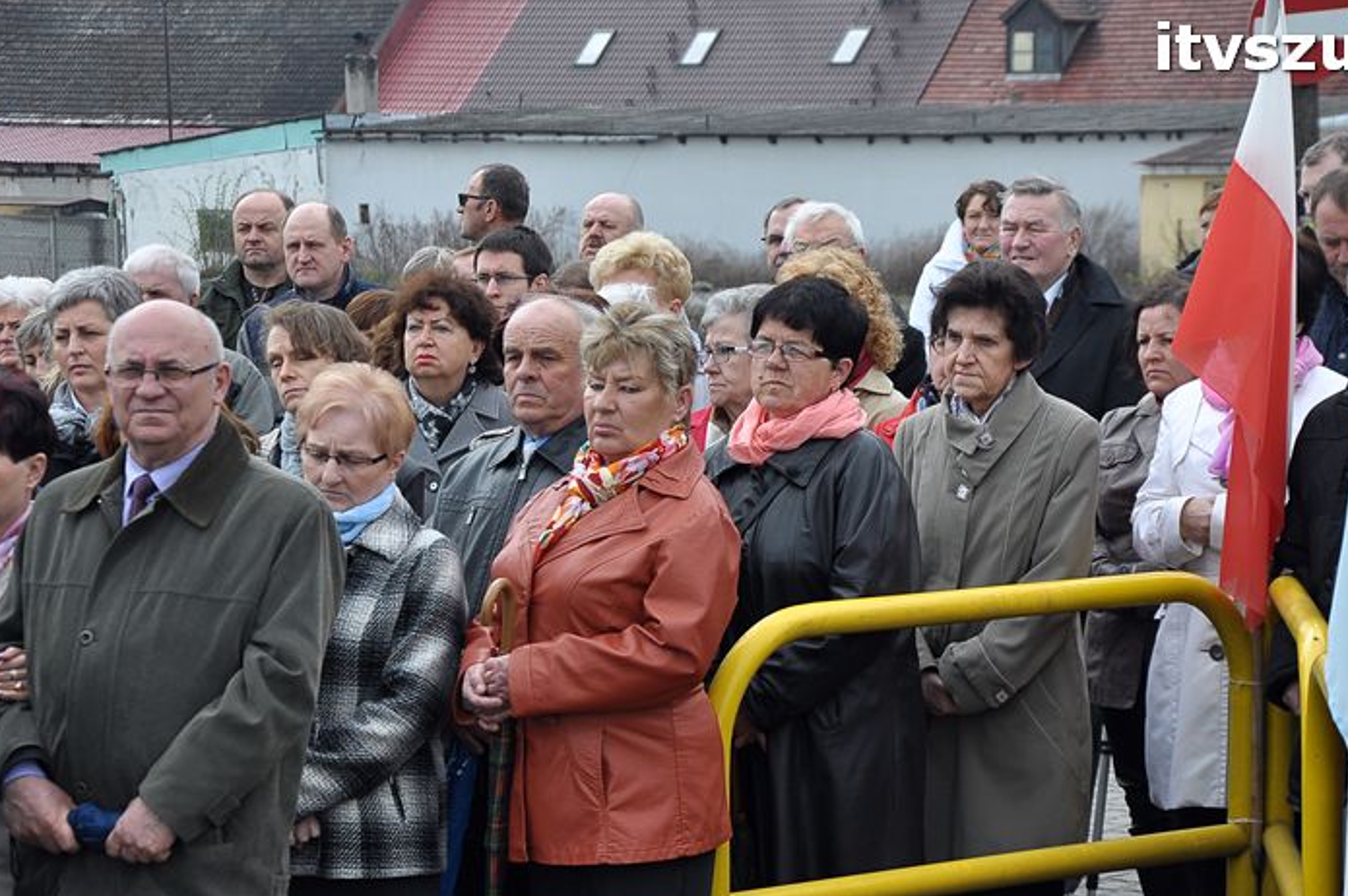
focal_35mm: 121
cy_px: 536
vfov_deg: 11.3
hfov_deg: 16.9
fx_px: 4526
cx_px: 768
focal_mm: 66
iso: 320
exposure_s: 1/800
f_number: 7.1
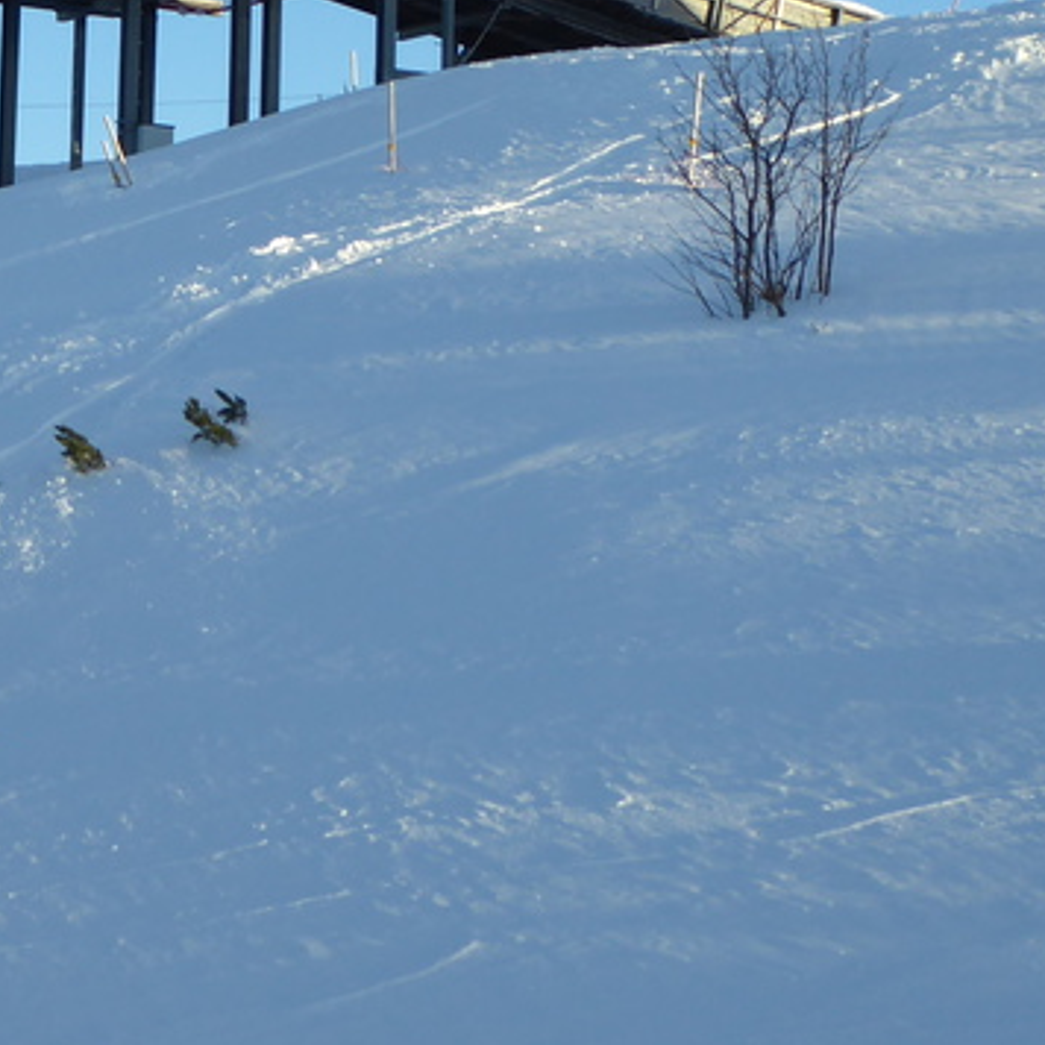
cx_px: -156
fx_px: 3996
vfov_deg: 14.8
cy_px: 141
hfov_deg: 14.5
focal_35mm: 117
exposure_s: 1/320
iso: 80
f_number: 3.9
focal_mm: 7.8
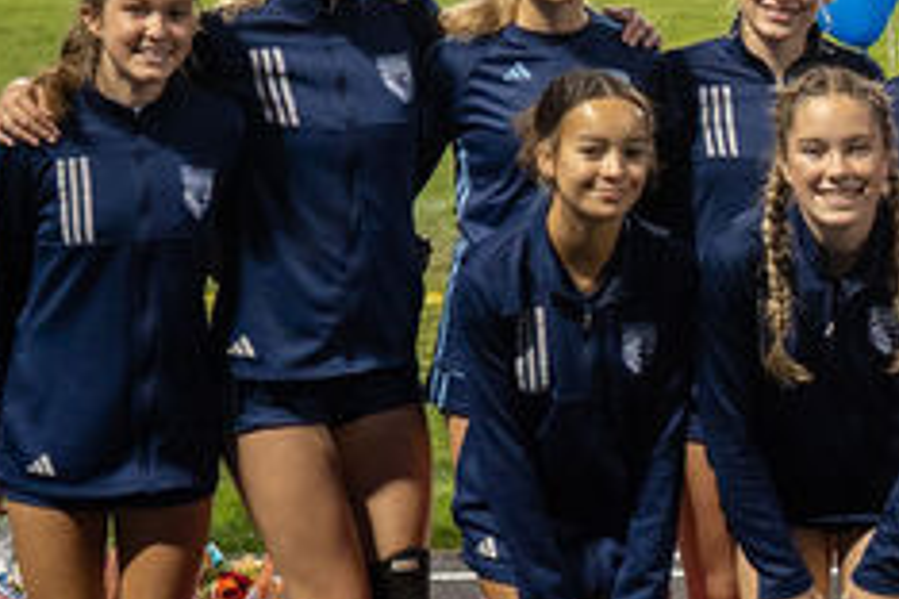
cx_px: 1106
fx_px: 4719
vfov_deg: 7.3
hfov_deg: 10.7
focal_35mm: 189
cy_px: 233
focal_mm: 39
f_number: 2.5
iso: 800
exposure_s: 1/200
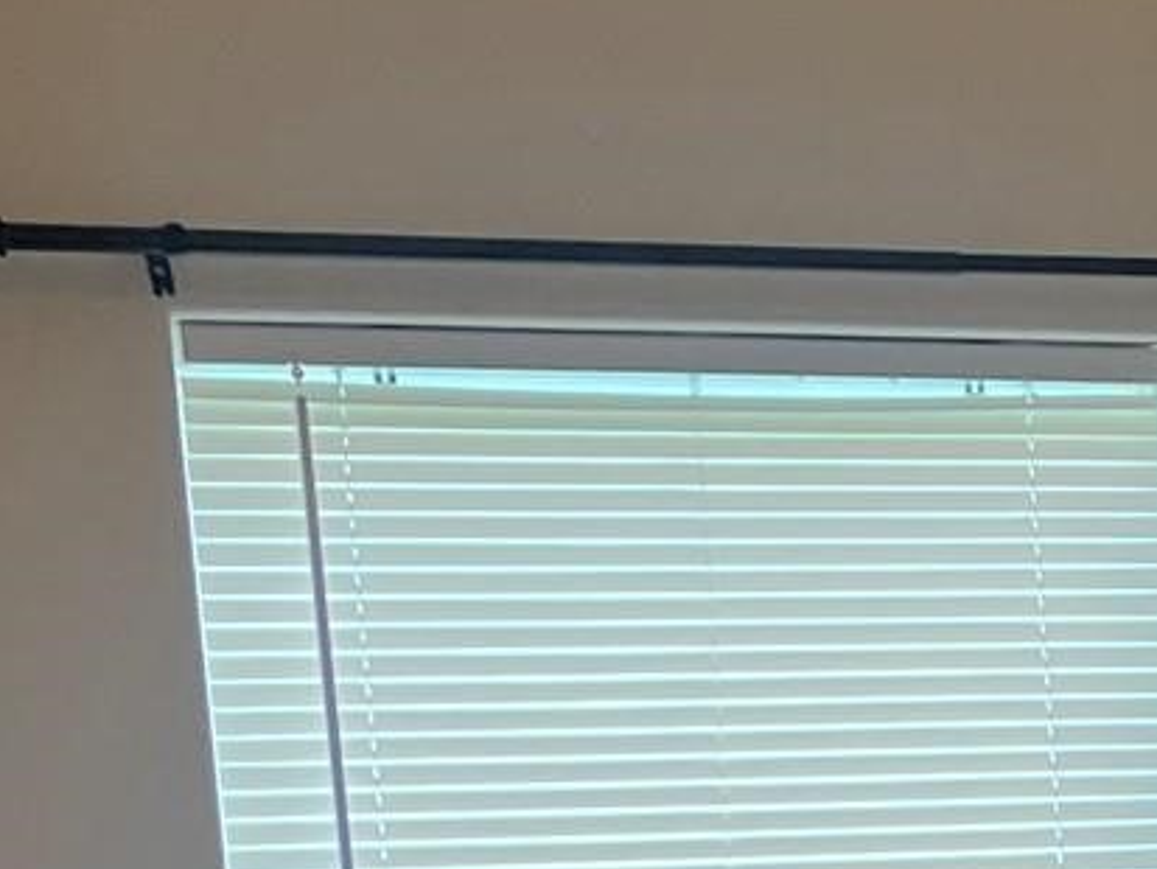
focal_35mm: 129
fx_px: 4313
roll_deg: +4.5
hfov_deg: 14.6
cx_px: 1516
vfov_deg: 10.6
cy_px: 1671
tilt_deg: -8.1
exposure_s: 1/120
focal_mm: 5.1
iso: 100
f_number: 1.6
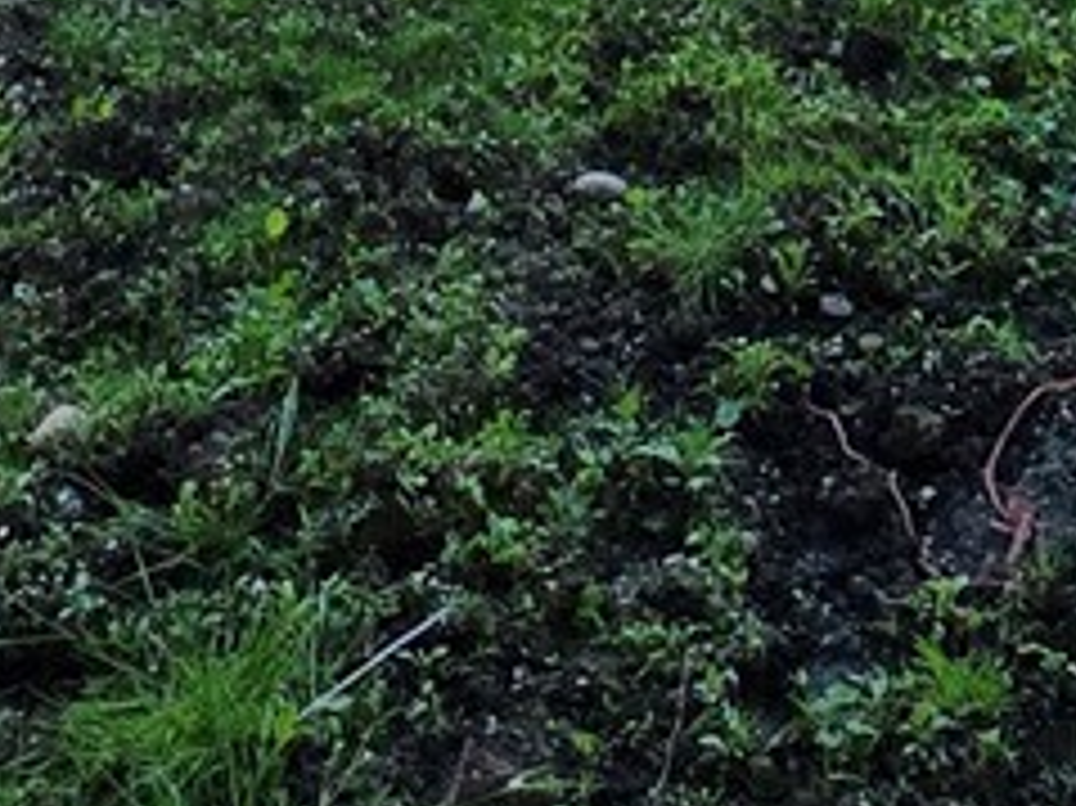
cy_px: -1045
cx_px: 549
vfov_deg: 13.3
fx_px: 2703
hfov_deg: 22.5
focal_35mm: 87
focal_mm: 2.2
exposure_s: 1/732
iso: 50
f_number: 2.2
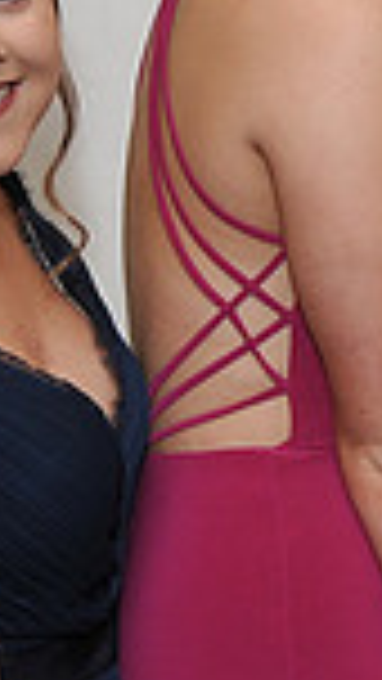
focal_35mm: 169
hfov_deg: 6.7
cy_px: 108
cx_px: 980
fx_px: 3042
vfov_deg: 12.7
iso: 800
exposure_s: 1/60
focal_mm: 42
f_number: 6.3
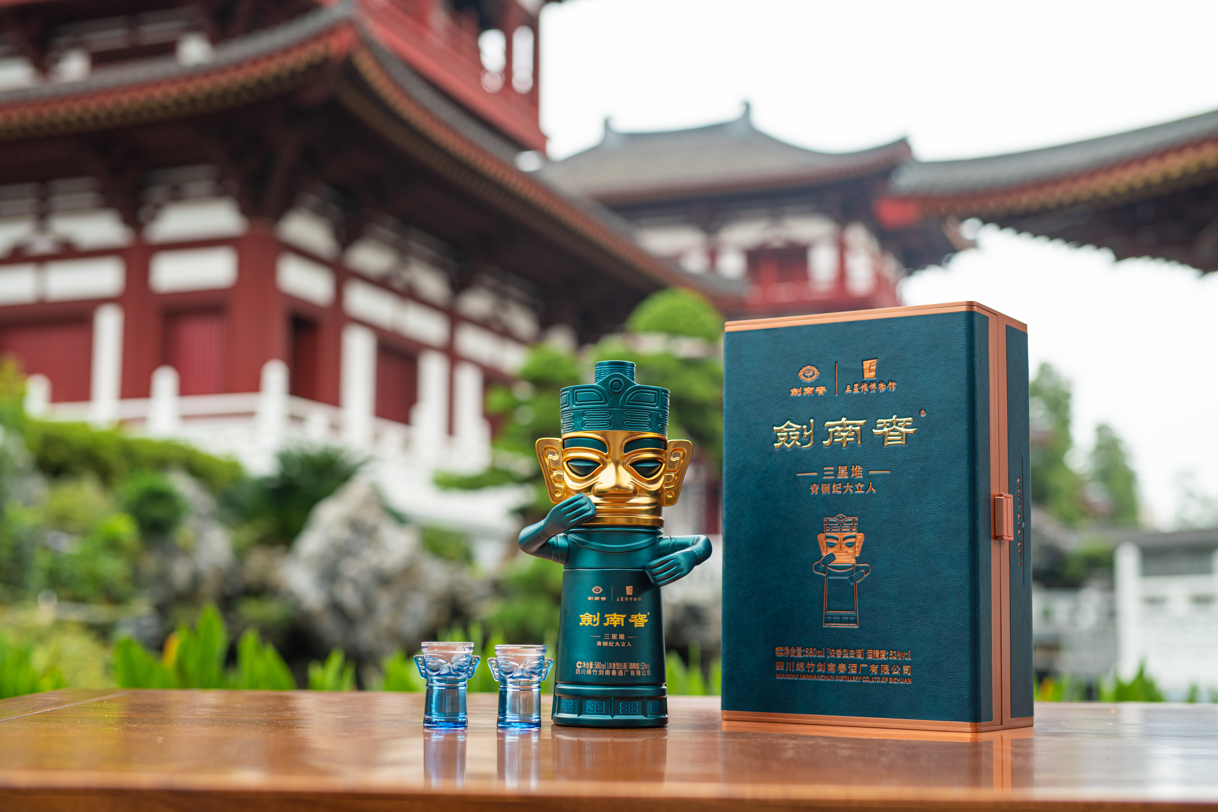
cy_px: 406
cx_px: 609
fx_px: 1692
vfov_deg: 27.0
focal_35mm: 50
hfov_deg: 39.6
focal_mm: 50
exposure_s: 1/80
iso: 100
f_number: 3.2
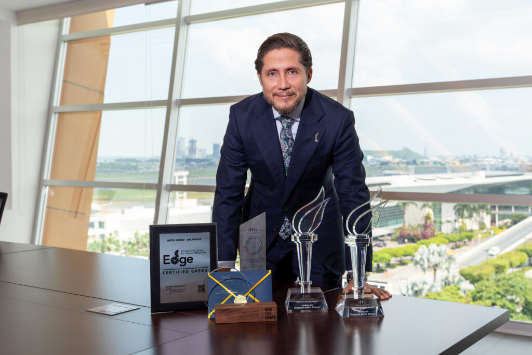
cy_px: 178
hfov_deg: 43.6
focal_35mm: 45
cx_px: 266
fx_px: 665
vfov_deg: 29.9
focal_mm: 30
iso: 125
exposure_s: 1/200
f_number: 4.5
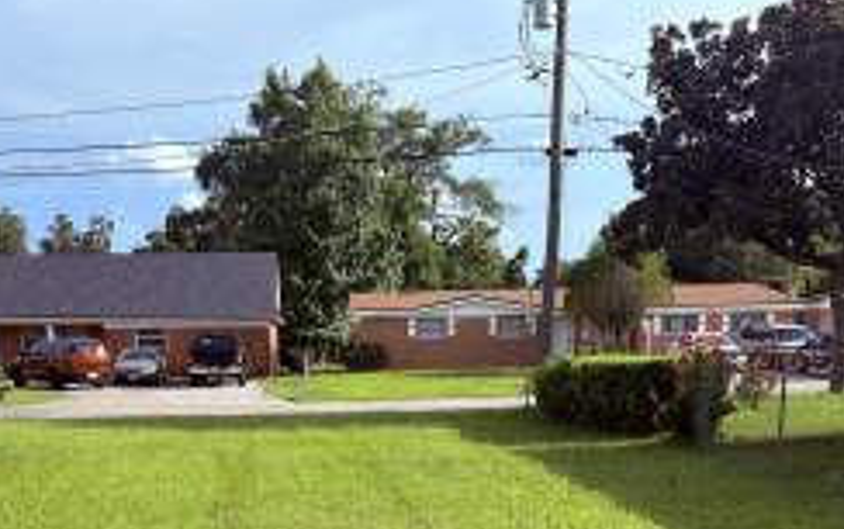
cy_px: 598
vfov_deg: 24.0
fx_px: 1151
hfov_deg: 40.1
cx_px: 349
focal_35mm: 50
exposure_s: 1/2278
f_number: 1.78
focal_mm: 6.76
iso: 64
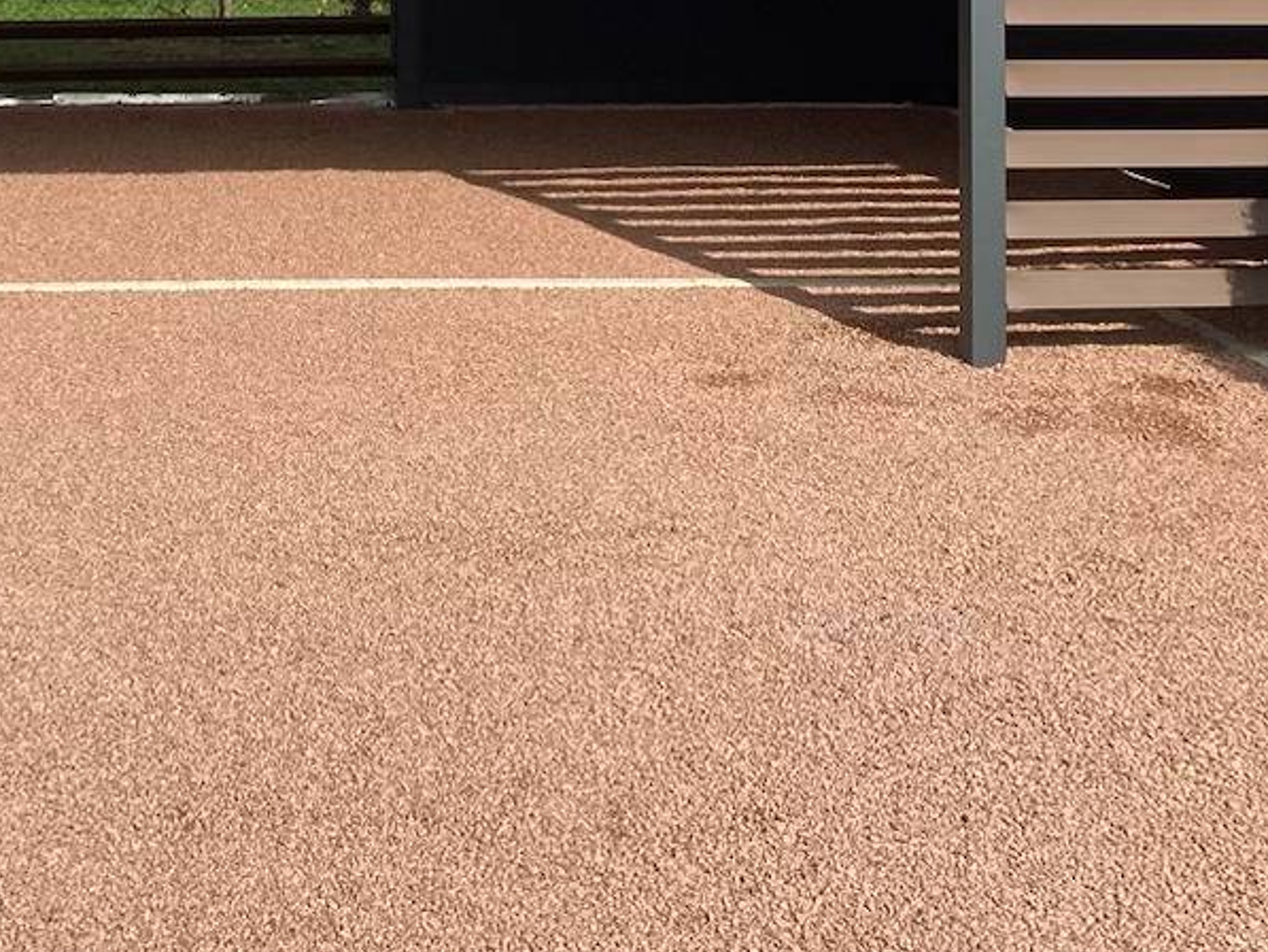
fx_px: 2748
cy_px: -291
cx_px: 312
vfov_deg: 18.3
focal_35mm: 75
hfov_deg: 25.7
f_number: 1.8
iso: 25
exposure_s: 1/2288
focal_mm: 3.99
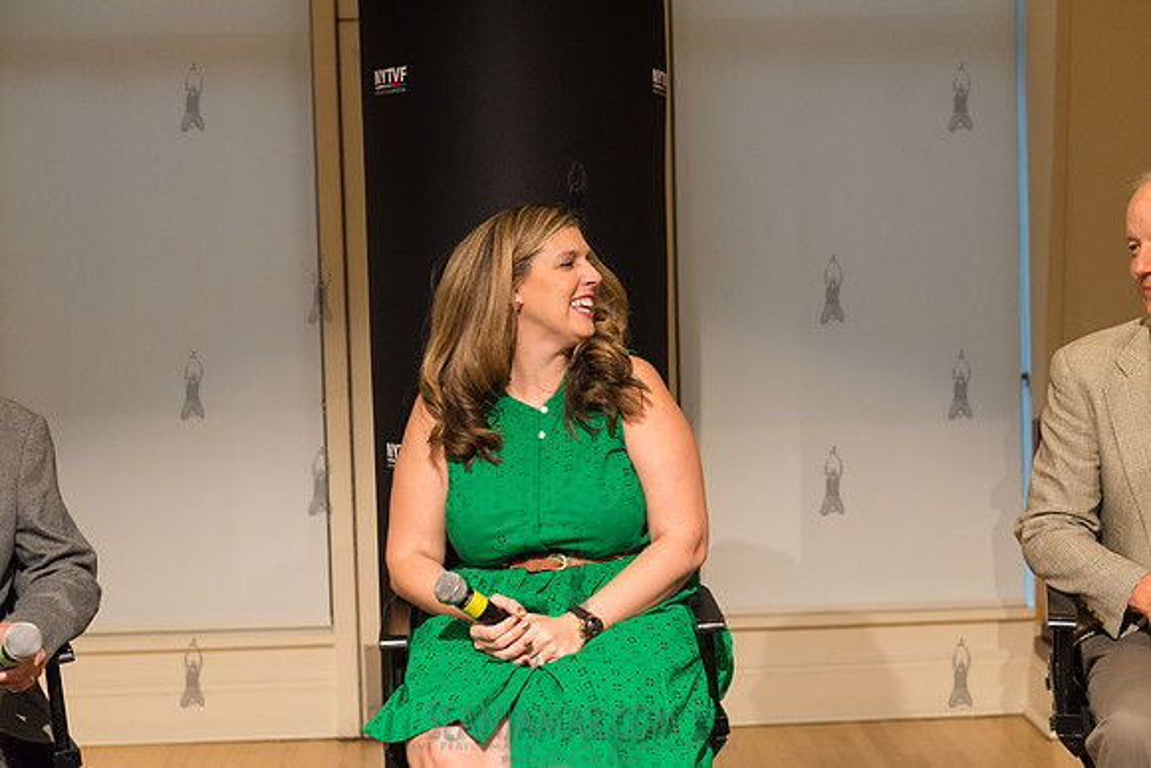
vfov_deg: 21.9
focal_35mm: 62
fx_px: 1983
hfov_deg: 32.4
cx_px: 576
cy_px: 384
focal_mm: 62
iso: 2500
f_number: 4
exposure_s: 1/320
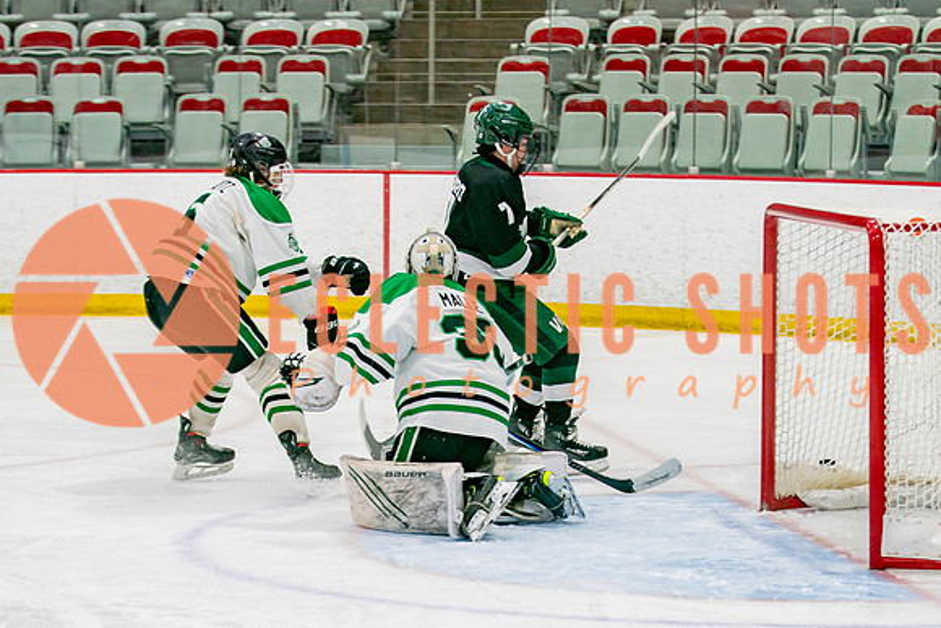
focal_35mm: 148
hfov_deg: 13.9
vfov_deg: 9.3
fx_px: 3868
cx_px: 450
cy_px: 473
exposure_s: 1/640
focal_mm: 70
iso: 500
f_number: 3.2
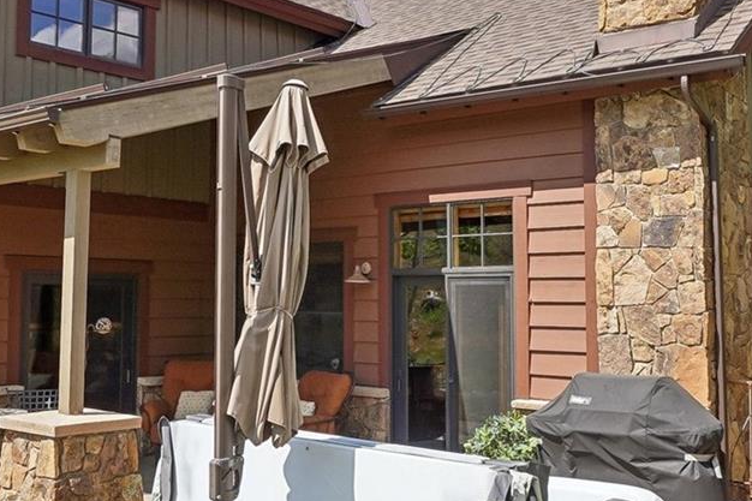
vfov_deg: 29.2
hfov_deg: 42.7
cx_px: 353
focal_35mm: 46
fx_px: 961
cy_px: 222
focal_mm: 12
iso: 100
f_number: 8
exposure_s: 1/250
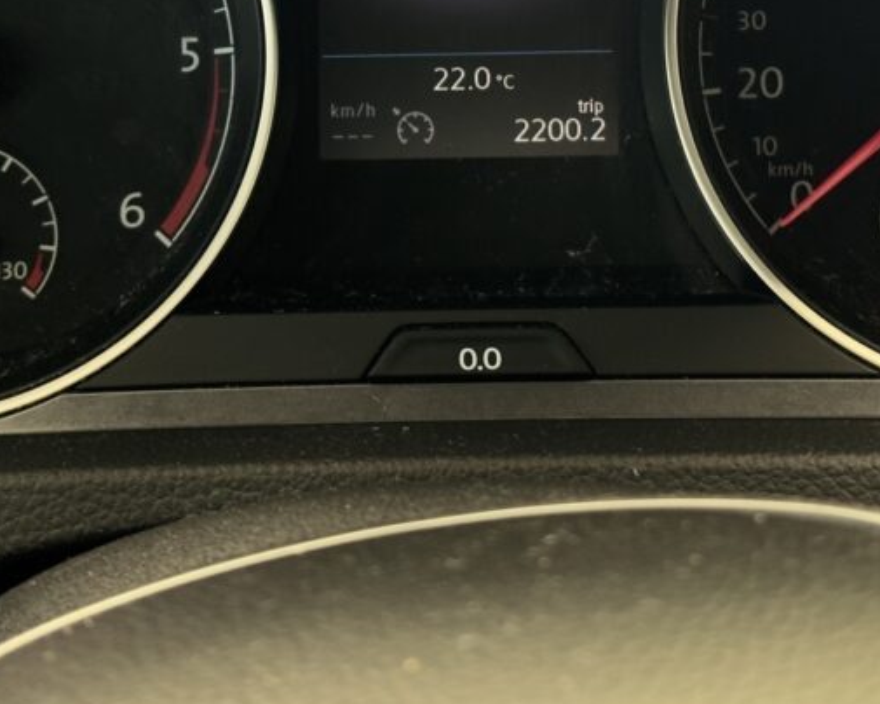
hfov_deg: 20.2
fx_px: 2474
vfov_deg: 16.0
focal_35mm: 95
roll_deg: +0.1
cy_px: 44
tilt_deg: -22.6
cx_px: 465
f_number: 1.78
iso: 320
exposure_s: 1/40
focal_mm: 6.76
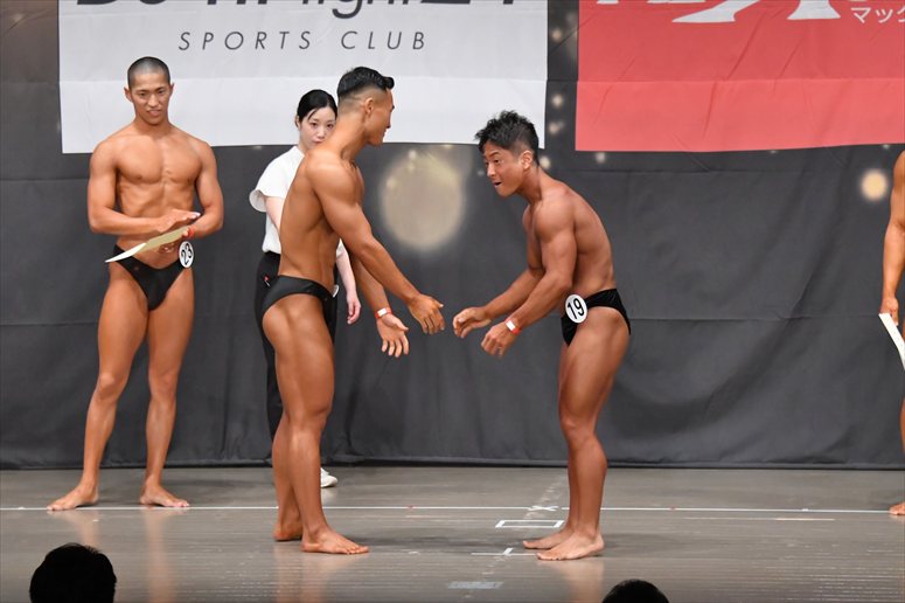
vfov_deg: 7.3
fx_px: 4699
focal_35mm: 187
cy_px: 302
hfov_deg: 11.0
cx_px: 452
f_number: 5.6
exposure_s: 1/400
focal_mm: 125
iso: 6400
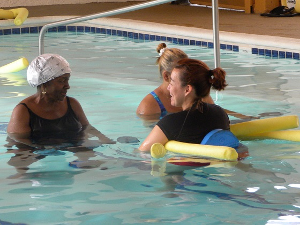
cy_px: 112
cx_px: 150
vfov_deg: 9.2
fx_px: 1404
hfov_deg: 12.2
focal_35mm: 162
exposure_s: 1/52.8
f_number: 5.6
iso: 193
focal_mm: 28.8
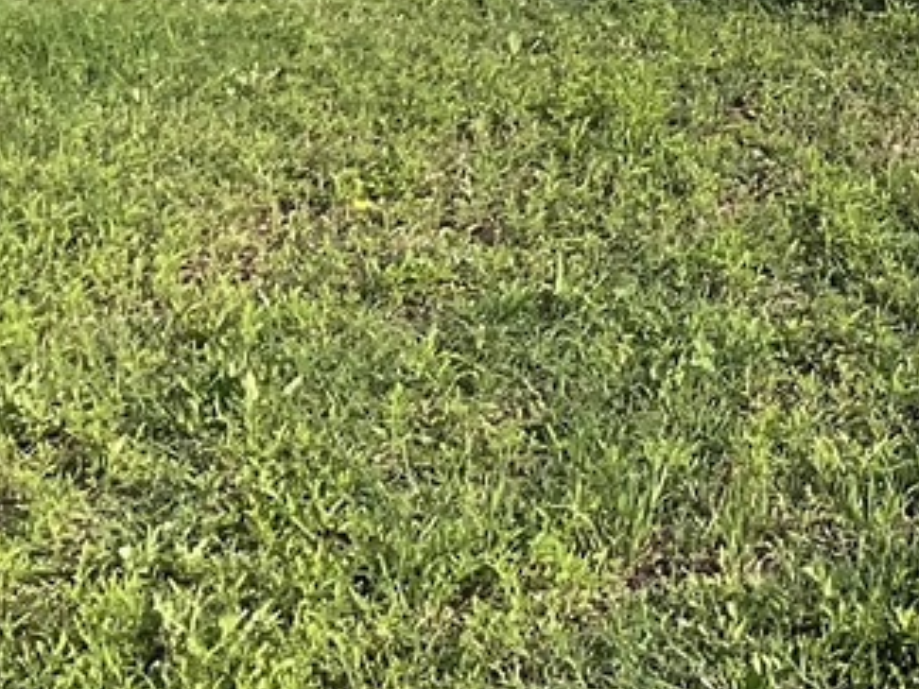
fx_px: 3425
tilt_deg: -0.6
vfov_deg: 10.5
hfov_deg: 14.7
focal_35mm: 129
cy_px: -689
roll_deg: -0.2
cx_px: 1120
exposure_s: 1/1730
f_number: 1.8
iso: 16
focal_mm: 3
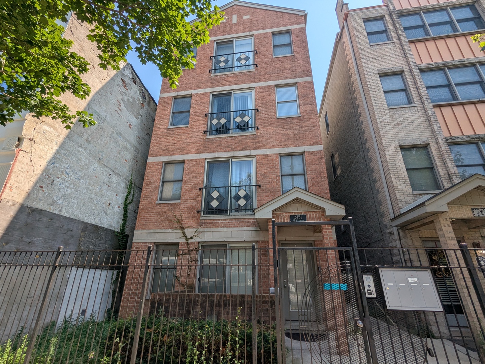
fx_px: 224
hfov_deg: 94.5
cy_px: 182
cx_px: 242
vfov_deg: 78.1
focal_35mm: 16
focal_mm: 2.35
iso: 39
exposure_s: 1/1256
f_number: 2.2
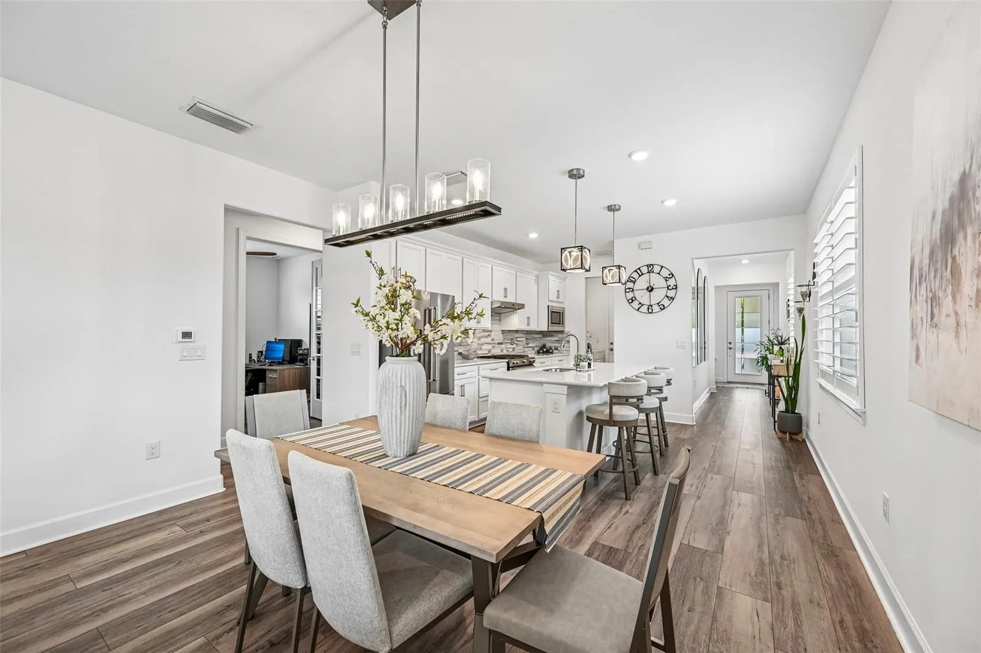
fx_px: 381
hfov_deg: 104.3
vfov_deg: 81.2
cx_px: 490
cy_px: 326
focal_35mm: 14
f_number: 8
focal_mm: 14
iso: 400
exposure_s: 1/40
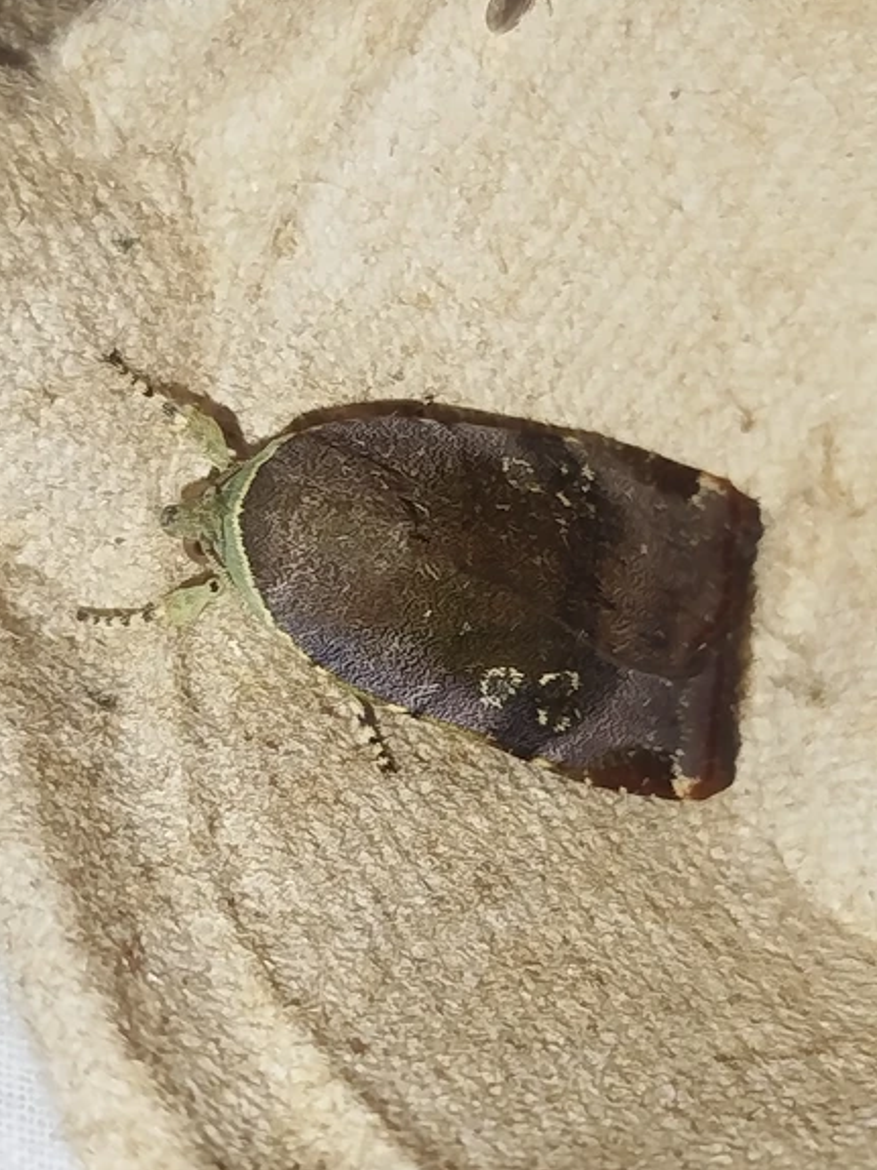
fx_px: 2974
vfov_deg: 22.3
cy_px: 641
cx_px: 391
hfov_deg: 16.8
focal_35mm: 88
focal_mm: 5.31
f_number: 1.7
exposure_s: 1/50
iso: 100
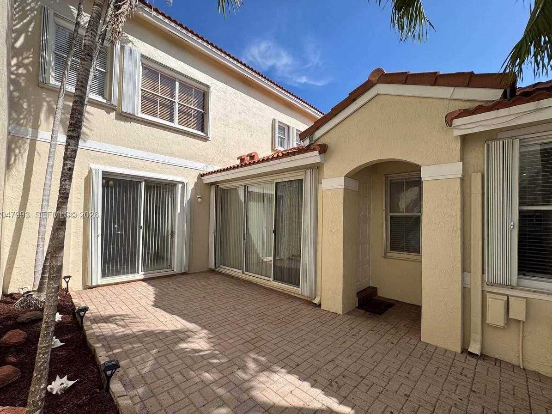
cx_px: 279
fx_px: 239
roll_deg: -0.8
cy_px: 215
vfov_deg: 81.7
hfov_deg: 98.2
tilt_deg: +1.5
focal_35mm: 15
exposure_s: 1/1927
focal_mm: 2.22
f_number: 2.2
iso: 50
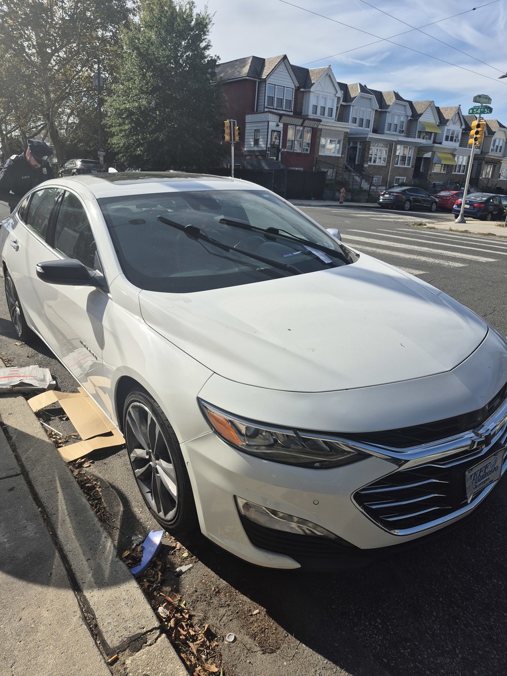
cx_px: 254
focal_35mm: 23
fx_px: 449
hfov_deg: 58.9
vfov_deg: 73.9
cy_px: 338
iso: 25
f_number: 1.8
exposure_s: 1/1984
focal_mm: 5.4
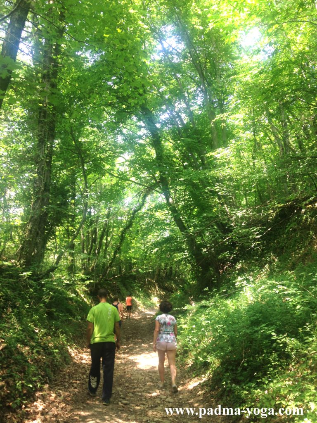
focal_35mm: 33
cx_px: 158
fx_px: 403
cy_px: 212
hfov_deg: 42.9
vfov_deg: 55.4
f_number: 2.4
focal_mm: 4.12
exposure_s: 1/60
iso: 50
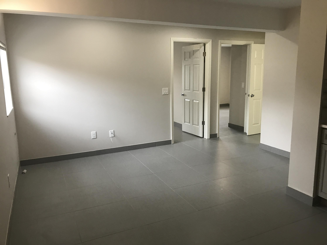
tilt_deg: -7.9
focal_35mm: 28
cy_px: 122
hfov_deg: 63.4
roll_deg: -0.2
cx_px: 164
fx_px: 265
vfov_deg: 49.7
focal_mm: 3.99
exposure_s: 1/30
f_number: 1.8
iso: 32
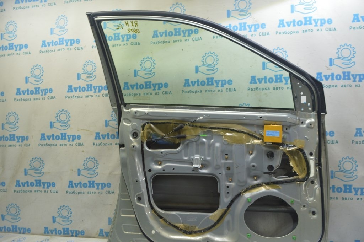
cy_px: 121
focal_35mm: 27
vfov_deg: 47.9
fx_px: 273
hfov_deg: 67.4
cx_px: 182
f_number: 5.6
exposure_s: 1/20
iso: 400
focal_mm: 18
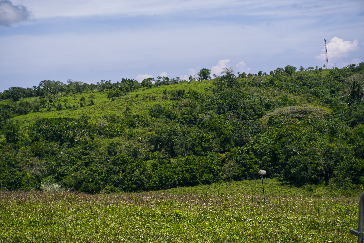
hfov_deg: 27.0
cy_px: 122
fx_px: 759
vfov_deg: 18.2
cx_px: 182
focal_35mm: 75
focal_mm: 50
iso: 100
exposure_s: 1/250
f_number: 6.3
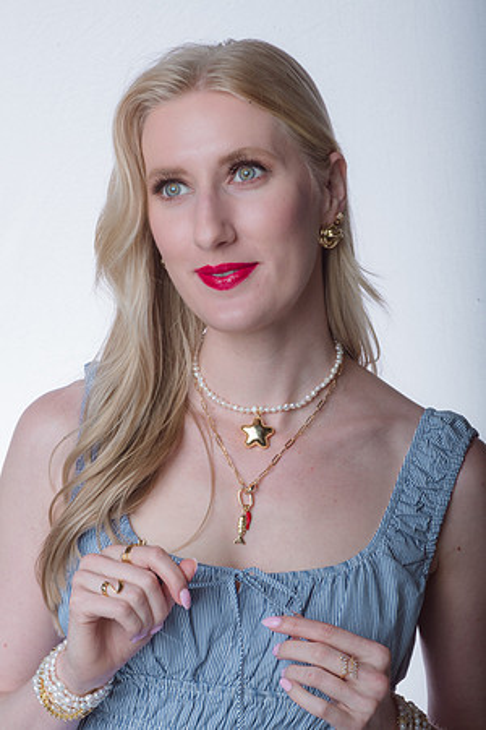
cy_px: 365
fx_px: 2126
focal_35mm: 105
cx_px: 243
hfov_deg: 13.0
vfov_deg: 19.5
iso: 400
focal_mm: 105
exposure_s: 1/250
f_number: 36
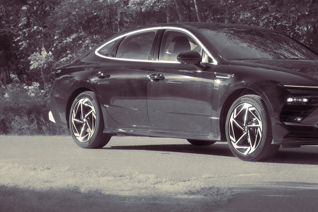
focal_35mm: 138
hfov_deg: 14.8
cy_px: 82
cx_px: 249
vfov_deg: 9.9
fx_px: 1219
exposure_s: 1/125
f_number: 4.5
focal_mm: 53
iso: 250
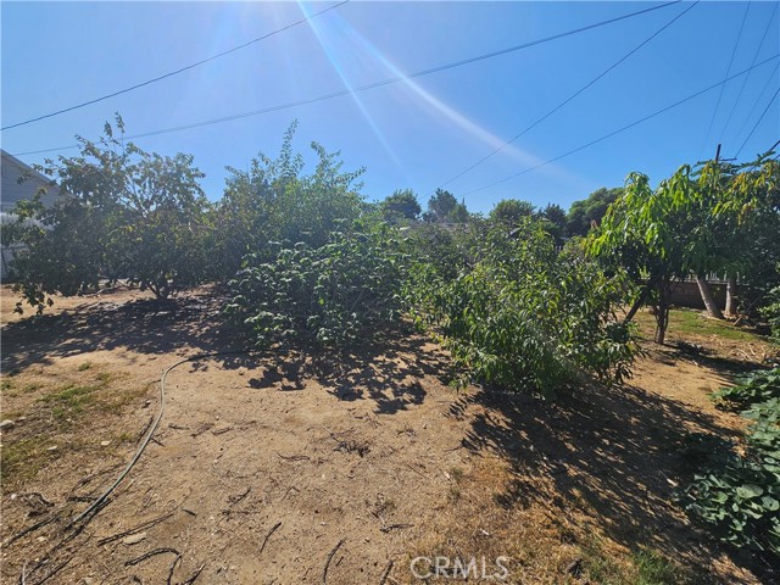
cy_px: 292
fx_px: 293
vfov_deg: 89.9
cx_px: 390
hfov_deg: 106.2
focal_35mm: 13
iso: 50
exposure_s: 1/3160
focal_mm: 2.2
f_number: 2.2
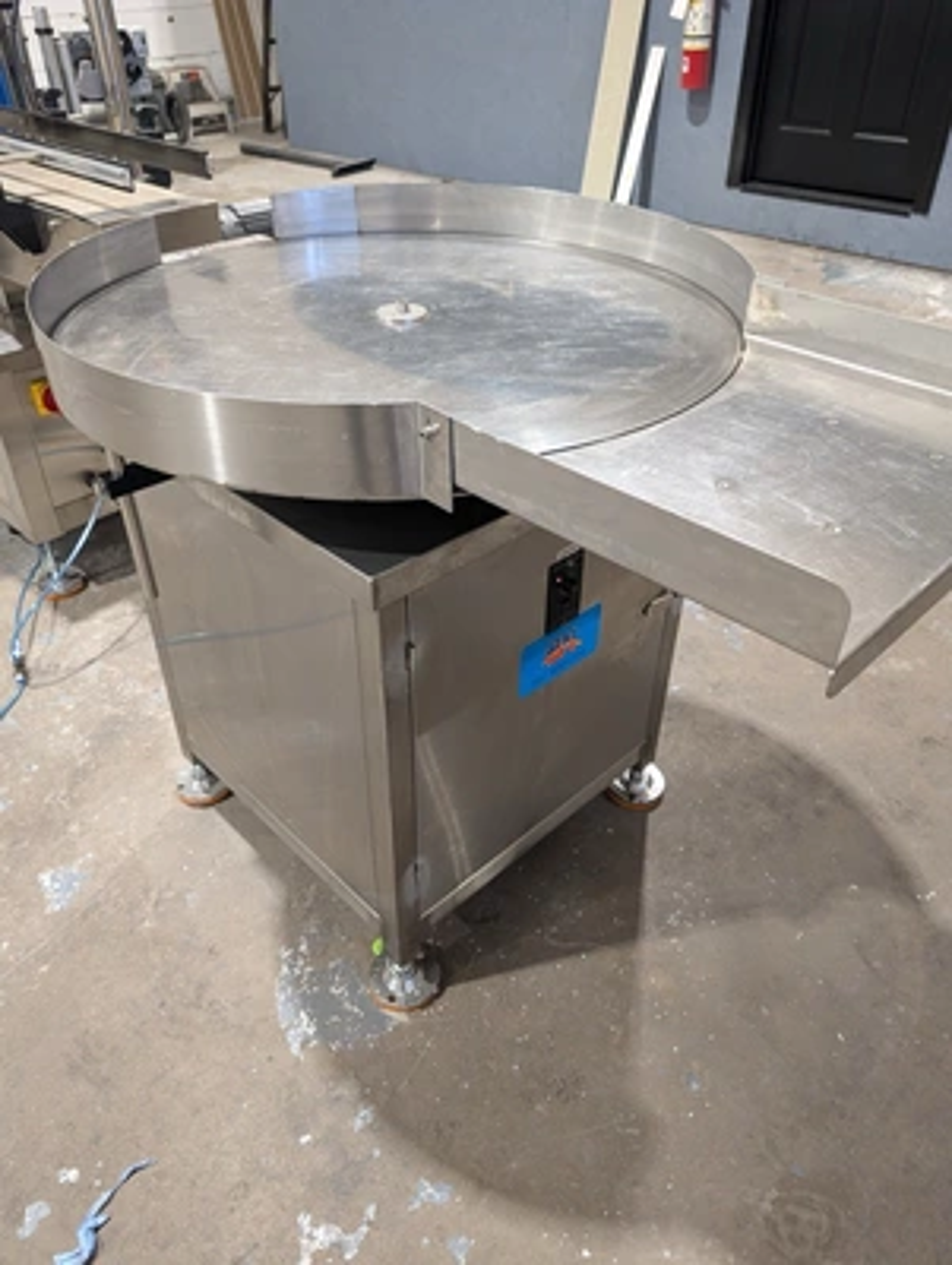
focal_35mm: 24
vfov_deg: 71.5
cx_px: 476
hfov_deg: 56.9
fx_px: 878
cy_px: 632
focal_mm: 6.9
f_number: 1.68
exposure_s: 1/29.5
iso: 147
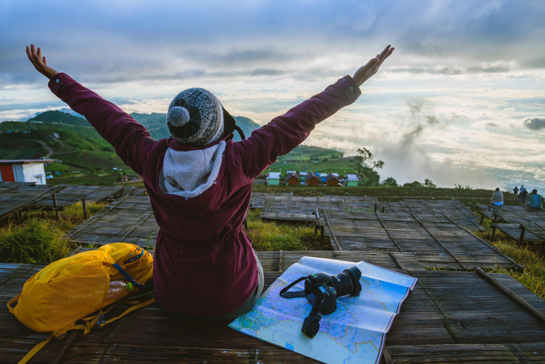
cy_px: 182
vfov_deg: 53.2
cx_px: 272
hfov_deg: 73.7
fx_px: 363
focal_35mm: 24
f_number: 7.1
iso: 100
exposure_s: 1/640
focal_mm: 24
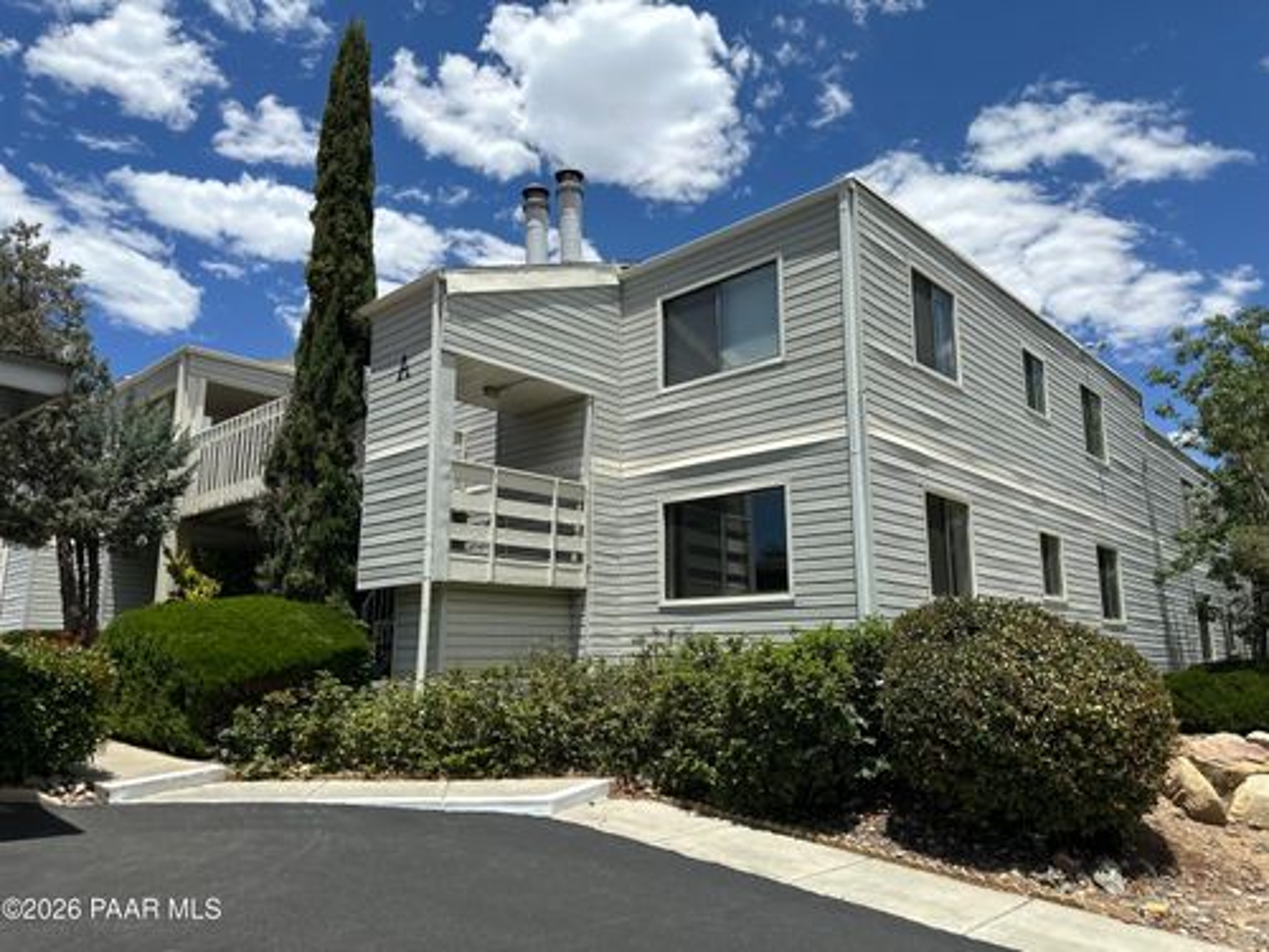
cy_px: 476
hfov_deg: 71.6
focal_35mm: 24
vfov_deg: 56.8
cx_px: 634
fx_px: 880
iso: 80
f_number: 1.78
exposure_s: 1/5848
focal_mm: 6.86
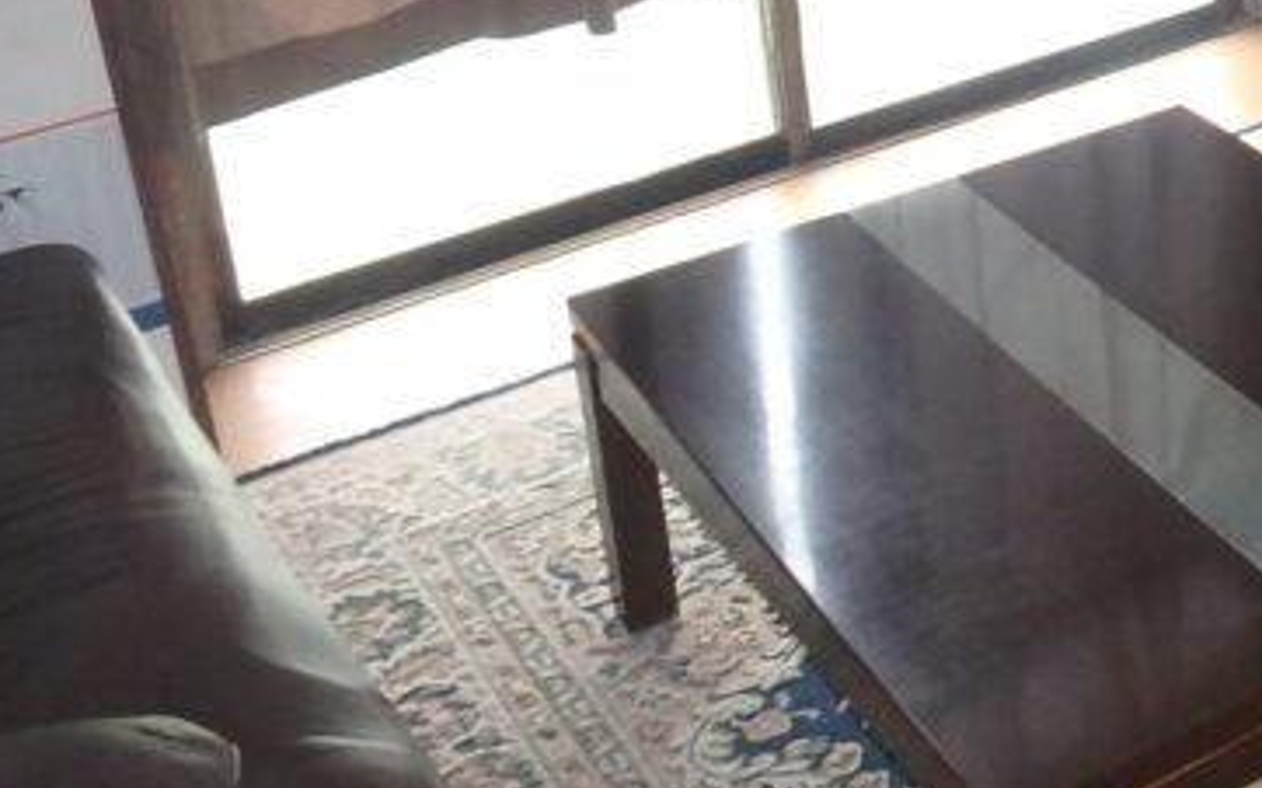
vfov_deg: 19.0
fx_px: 2166
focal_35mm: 63
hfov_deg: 26.3
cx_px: 1747
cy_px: -248
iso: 400
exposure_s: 1/30
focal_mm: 3.7
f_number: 3.5
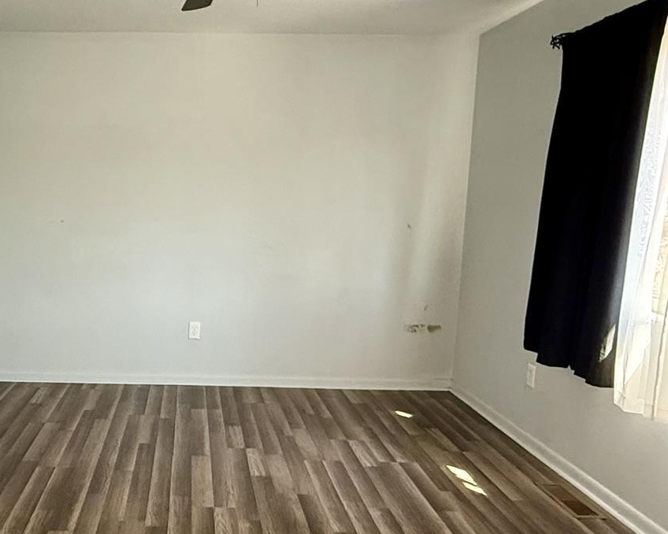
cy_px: 285
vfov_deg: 44.5
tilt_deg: -8.1
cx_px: 179
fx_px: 652
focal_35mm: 33
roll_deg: -1.4
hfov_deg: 52.2
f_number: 2.2
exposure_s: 1/83
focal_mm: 2.22
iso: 320
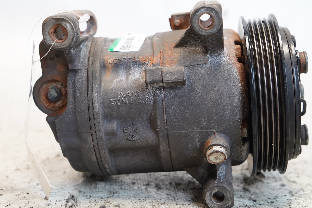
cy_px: 113
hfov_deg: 31.4
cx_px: 170
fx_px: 555
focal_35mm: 64
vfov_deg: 21.2
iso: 500
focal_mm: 35
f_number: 4
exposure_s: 1/60
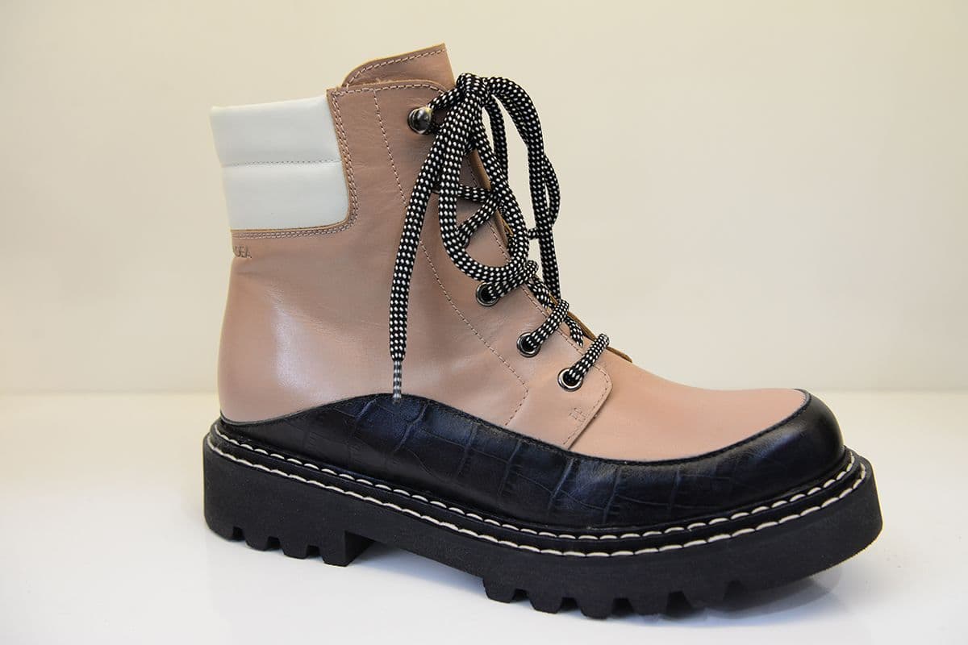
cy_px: 322
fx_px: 1129
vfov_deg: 31.9
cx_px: 484
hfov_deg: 46.4
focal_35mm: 42
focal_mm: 42
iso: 640
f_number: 5.6
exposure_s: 1/200
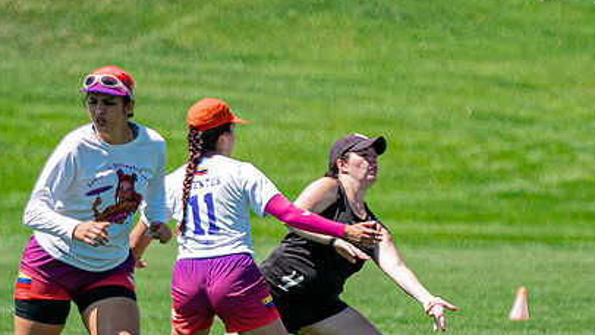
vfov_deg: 1.8
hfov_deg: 3.2
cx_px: 263
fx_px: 10609
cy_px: 181
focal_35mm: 672
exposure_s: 1/6400
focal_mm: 200
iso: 500
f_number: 2.8
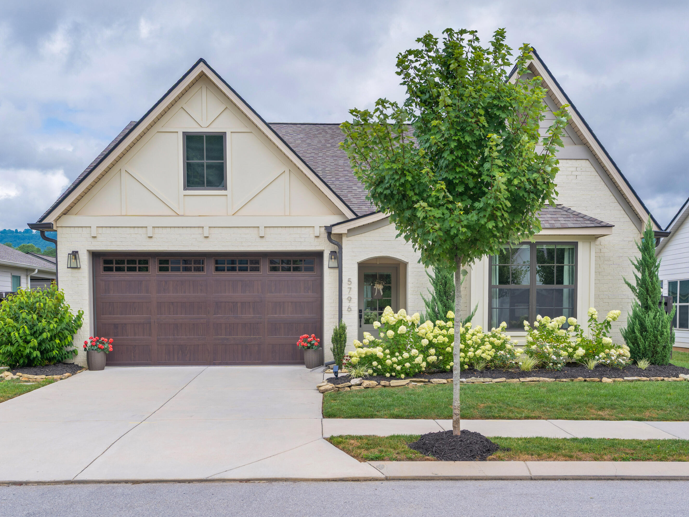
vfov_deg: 38.7
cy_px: 260
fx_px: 736
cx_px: 346
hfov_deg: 50.1
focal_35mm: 37
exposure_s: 1/400
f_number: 7.1
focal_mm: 34
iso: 320
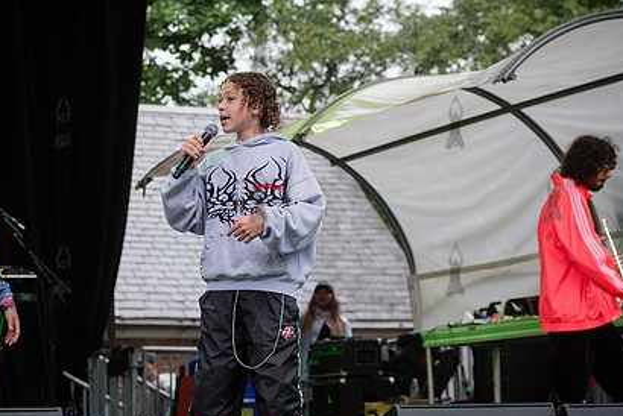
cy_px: 195
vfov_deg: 10.6
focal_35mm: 130
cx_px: 258
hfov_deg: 15.7
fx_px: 2251
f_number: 4.5
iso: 2000
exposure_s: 1/1250
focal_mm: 92
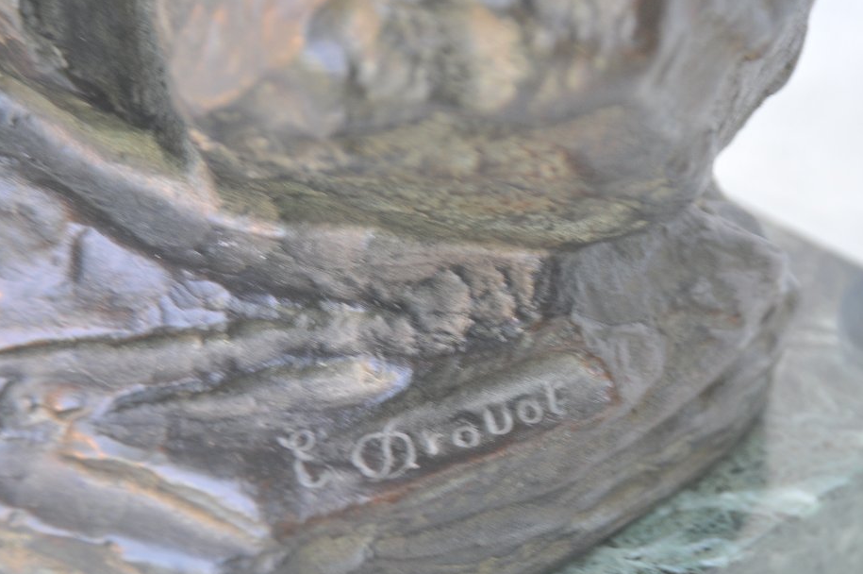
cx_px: 533
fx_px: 4238
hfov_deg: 11.6
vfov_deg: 7.7
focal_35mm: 177
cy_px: 310
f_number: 6.3
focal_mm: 90
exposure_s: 1/25
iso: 400
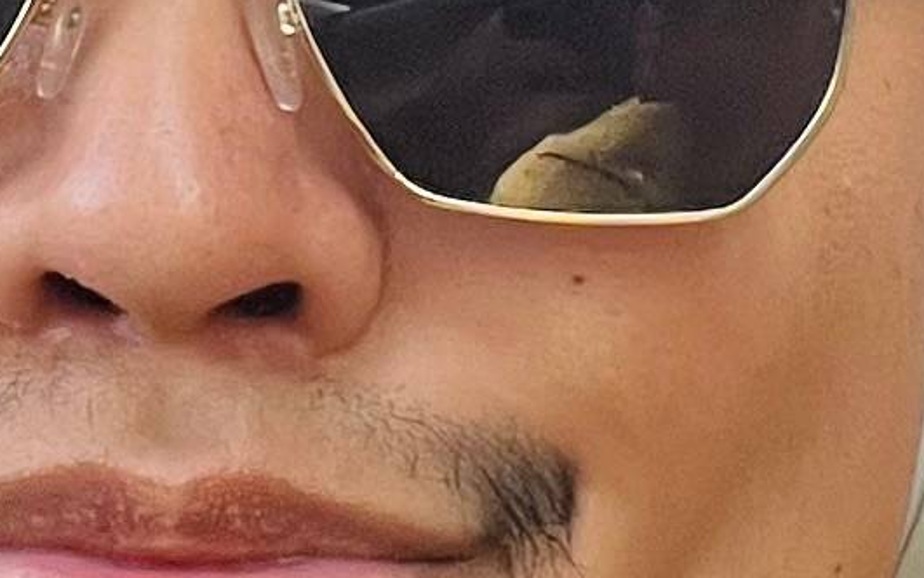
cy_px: -216
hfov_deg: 11.2
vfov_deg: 7.0
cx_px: -57
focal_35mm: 185
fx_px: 4659
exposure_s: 1/71
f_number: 2.2
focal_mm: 2.71
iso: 100
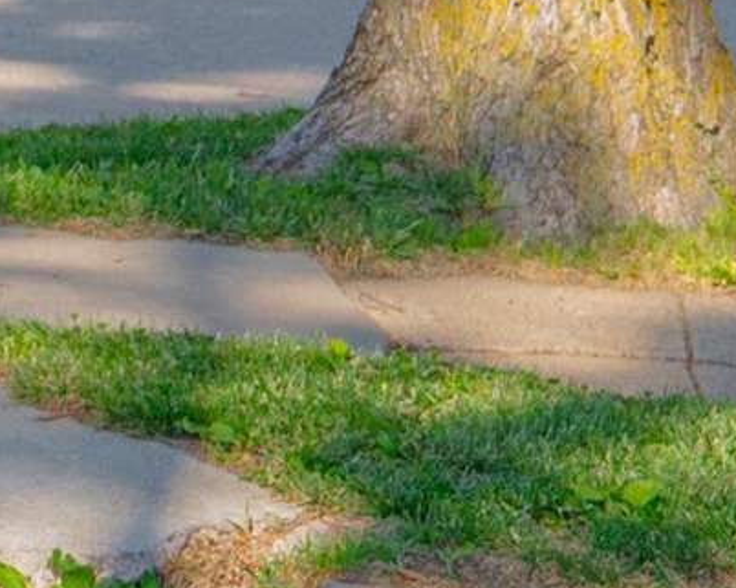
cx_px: -1617
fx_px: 7031
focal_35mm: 323
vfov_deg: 4.7
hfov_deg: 5.6
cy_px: -903
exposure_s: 1/640
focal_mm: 30
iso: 100
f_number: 5
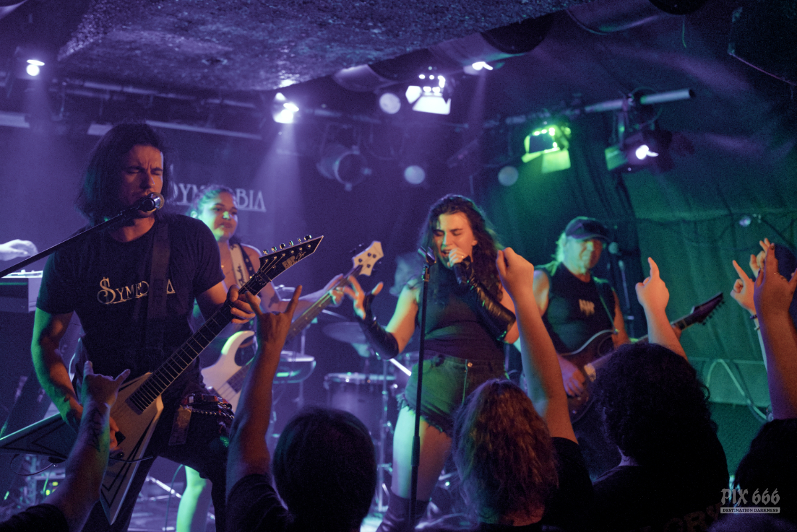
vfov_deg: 28.7
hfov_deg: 41.9
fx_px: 1041
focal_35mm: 47
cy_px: 266
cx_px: 398
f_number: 3.2
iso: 12800
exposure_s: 1/200
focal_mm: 47
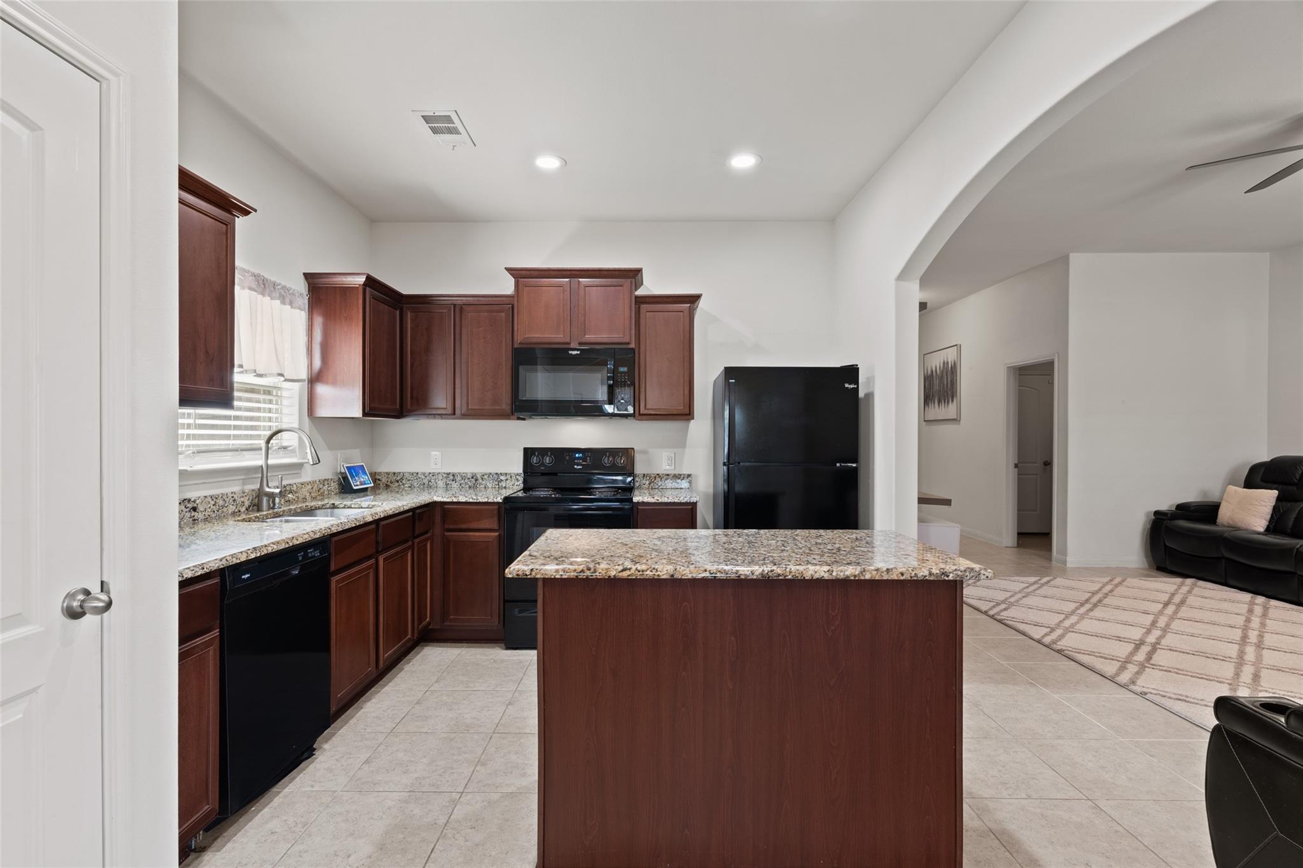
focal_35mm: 17
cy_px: 434
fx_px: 615
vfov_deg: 70.4
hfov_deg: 93.3
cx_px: 652
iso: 400
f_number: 10
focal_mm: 17
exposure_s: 3.2
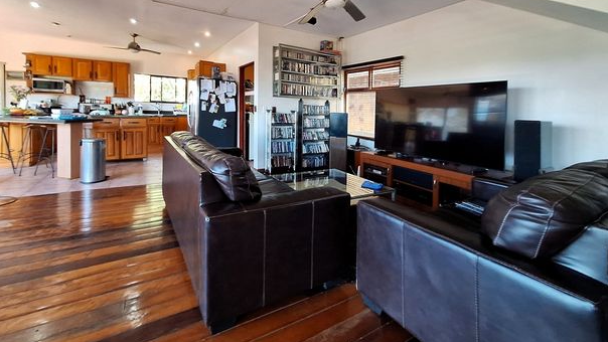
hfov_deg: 102.9
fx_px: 242
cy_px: 104
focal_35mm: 15
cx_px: 288
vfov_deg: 67.8
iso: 200
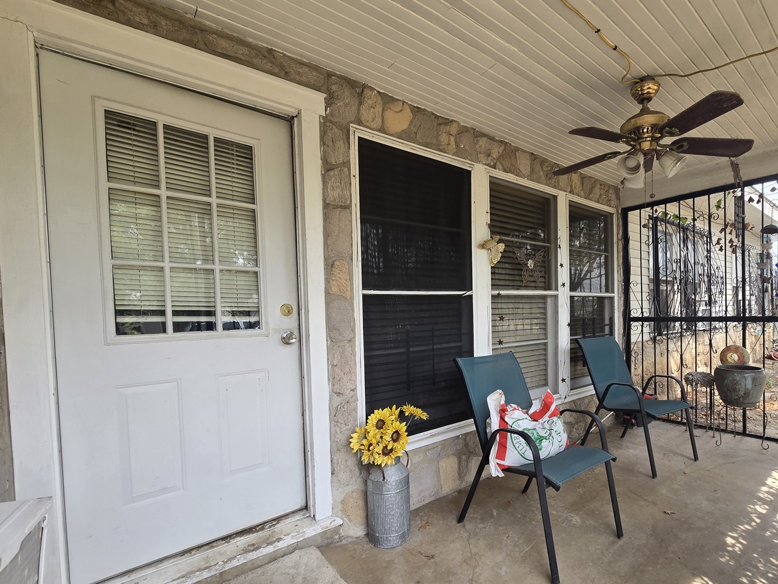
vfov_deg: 77.9
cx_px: 457
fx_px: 360
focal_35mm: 16
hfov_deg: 93.5
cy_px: 321
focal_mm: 2.2
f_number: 2.2
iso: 50
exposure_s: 1/225
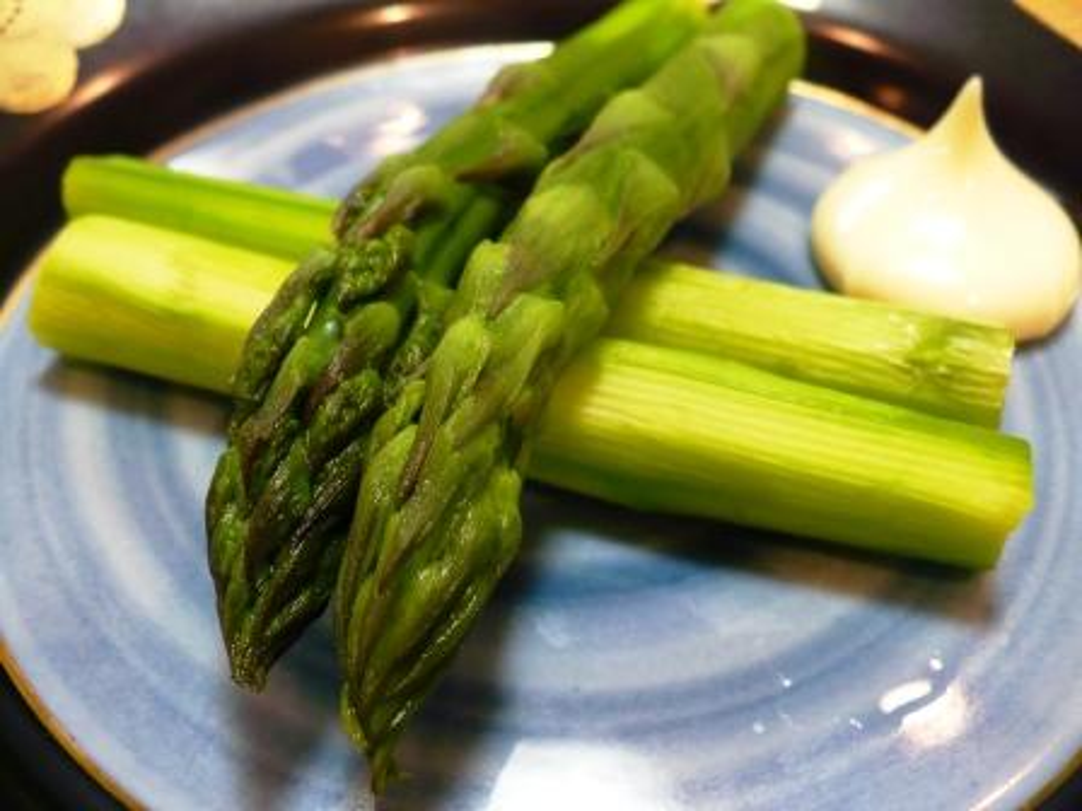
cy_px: 406
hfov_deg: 50.1
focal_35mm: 37
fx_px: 1157
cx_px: 541
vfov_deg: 38.7
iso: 200
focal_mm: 6.1
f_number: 2.8
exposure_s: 1/13
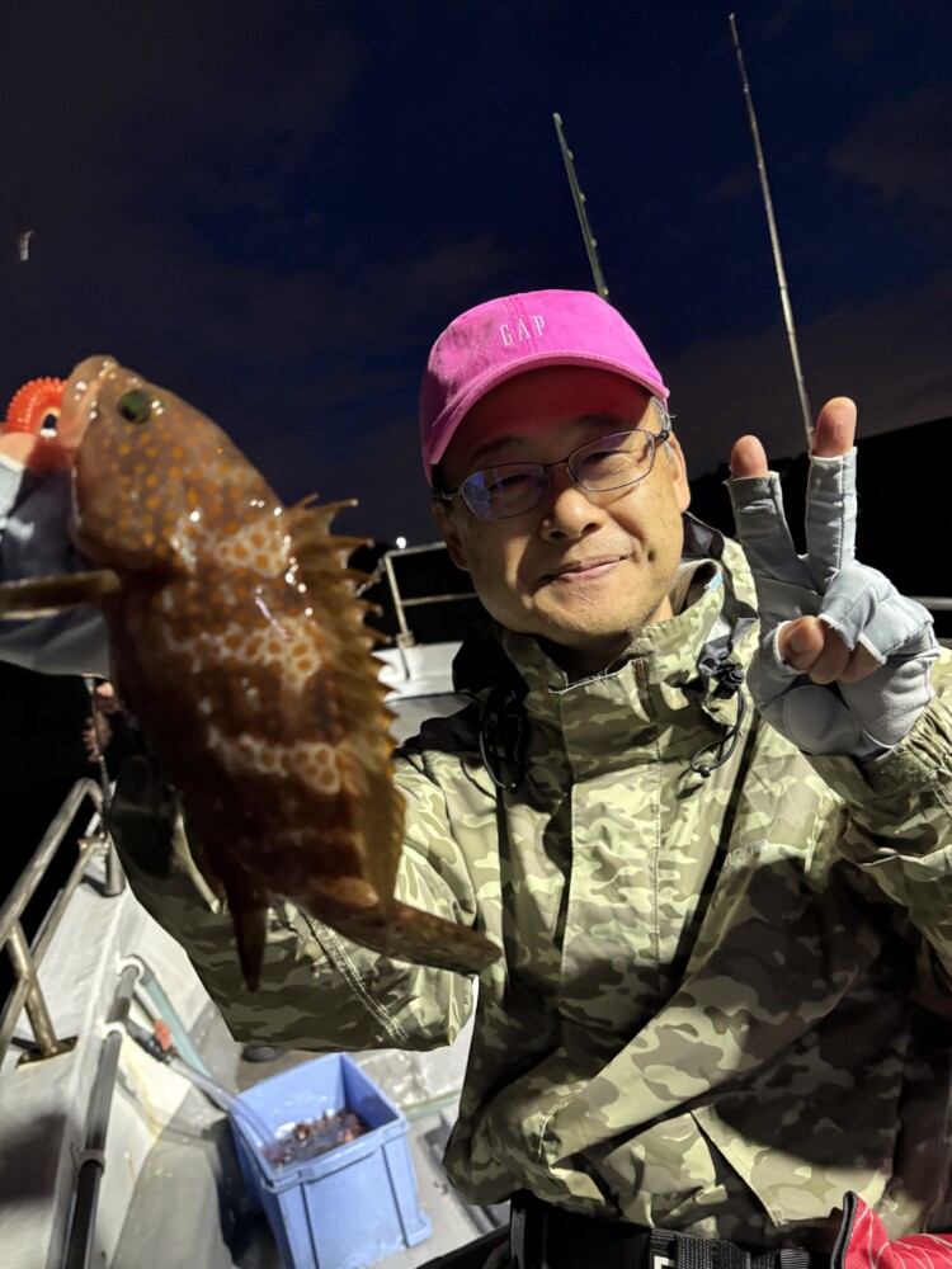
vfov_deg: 67.3
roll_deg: +14.2
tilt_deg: +2.7
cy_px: 634
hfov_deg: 53.1
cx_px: 476
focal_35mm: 26
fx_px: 953
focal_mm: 5.96
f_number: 1.6
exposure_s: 1/32
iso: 640
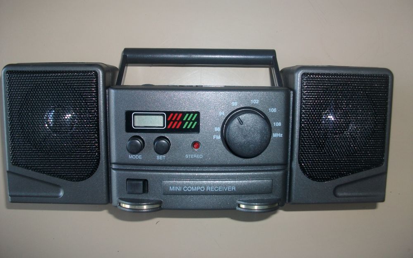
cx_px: 206
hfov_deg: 56.7
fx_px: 383
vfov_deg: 37.3
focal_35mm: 34
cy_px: 129
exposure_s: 1/40
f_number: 2.9
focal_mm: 5.7
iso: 80
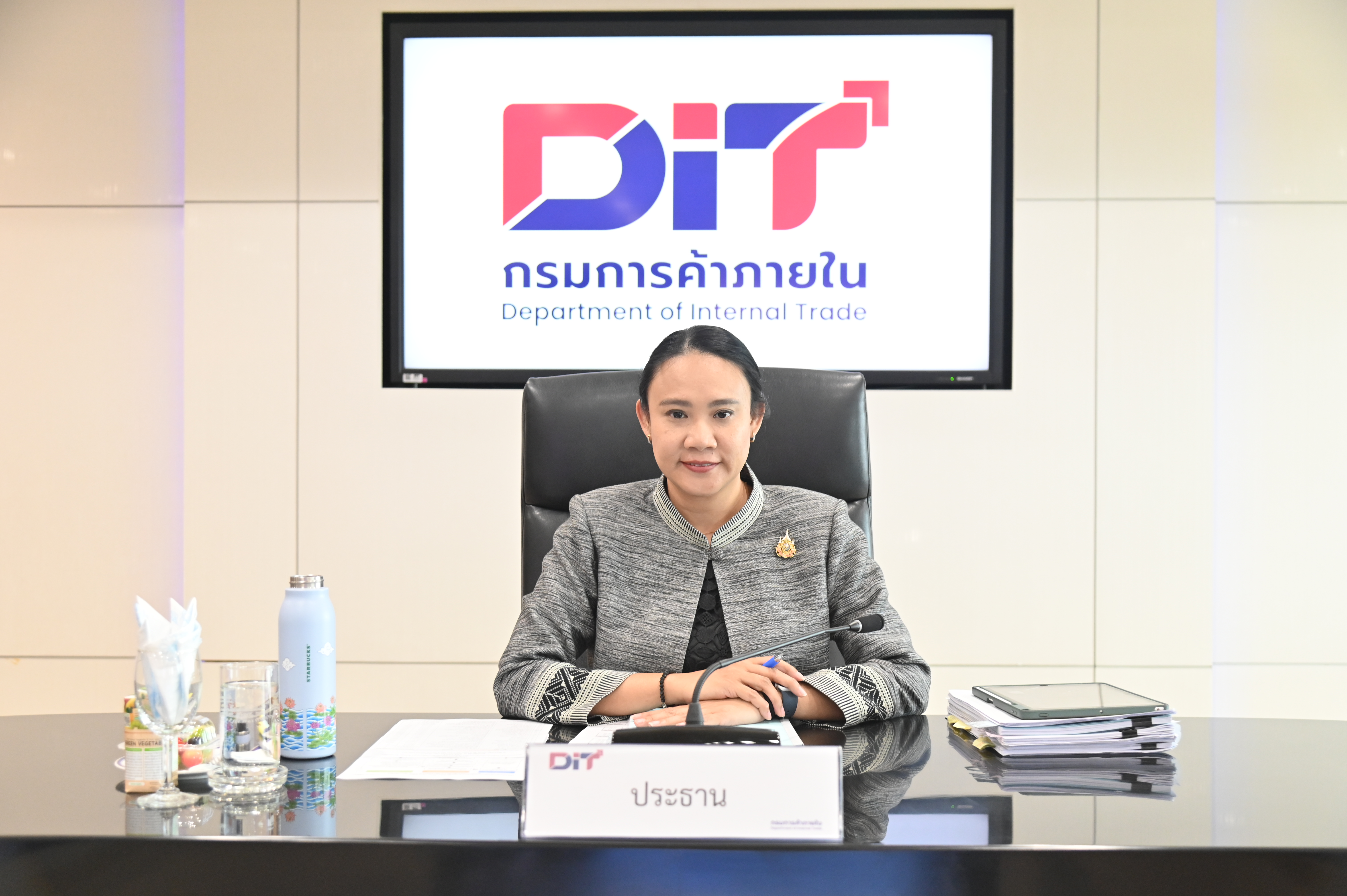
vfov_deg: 30.5
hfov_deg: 44.5
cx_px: 674
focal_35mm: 44
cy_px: 448
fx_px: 1645
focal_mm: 44
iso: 2000
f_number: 4.5
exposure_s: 1/125
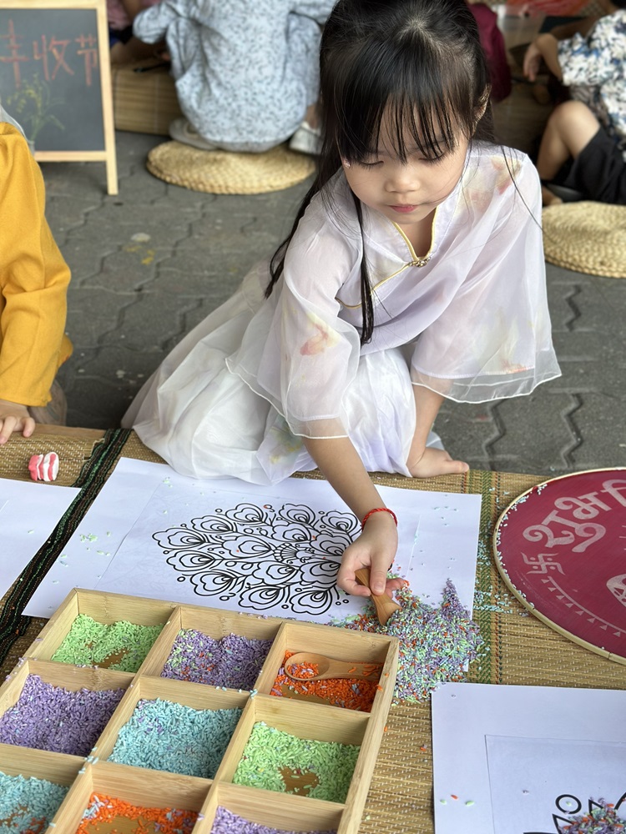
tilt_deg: -29.4
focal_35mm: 48
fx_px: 1157
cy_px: 417
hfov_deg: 30.3
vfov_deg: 39.7
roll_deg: -2.2
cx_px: 313
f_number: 1.78
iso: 80
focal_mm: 6.86
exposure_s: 1/422
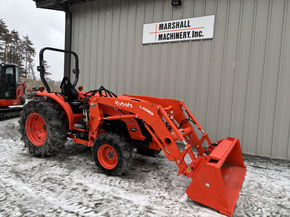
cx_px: 145
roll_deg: -3.4
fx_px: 218
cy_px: 108
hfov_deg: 67.3
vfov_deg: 53.1
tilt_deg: -5.0
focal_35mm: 26
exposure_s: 1/238
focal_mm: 5.96
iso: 40
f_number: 1.6
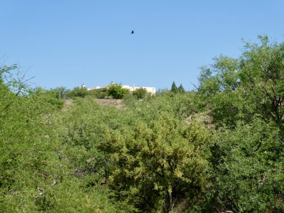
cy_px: 106
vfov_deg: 15.1
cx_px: 142
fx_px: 804
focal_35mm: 98
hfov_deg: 20.0
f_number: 5
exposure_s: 1/500
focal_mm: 17.5
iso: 80
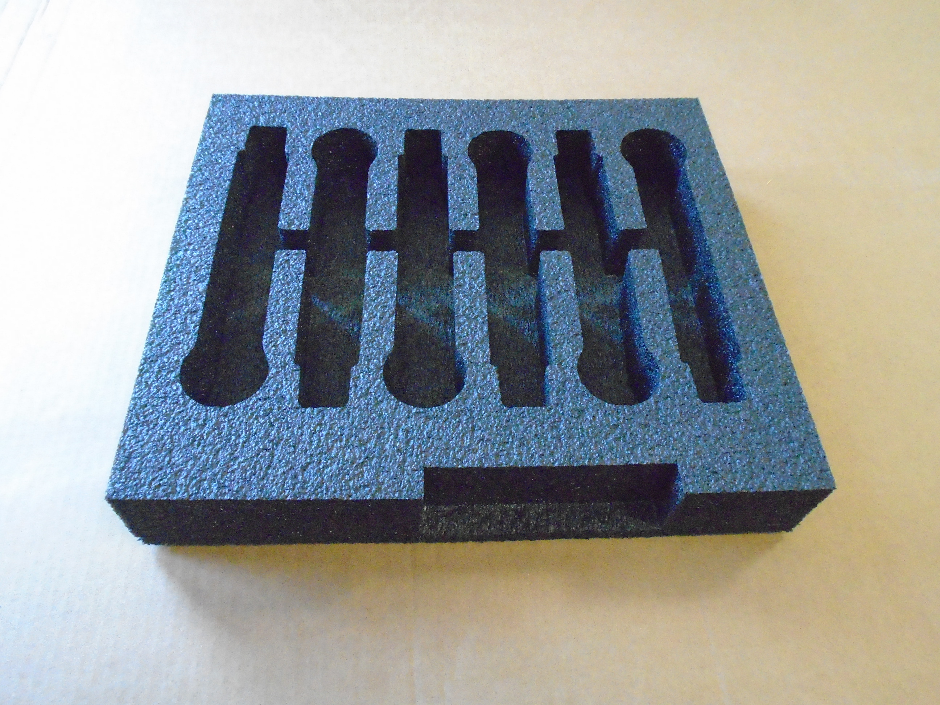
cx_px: 470
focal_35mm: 26
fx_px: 706
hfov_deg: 67.3
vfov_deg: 53.1
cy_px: 352
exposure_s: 1/125
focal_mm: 4.6
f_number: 3.2
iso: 1600
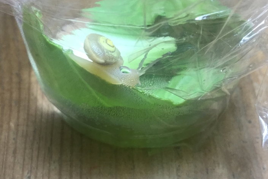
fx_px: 410
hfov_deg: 36.2
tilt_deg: -47.1
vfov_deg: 24.4
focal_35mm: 55
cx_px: 131
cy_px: 47
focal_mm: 3.3
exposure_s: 1/30
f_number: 2.4
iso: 80
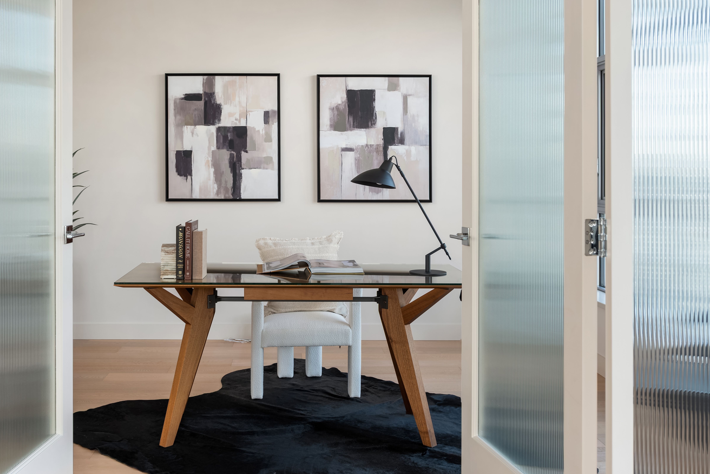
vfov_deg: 33.3
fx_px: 789
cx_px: 289
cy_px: 189
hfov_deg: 48.2
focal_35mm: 40
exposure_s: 1/5
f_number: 5.6
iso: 100
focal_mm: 32
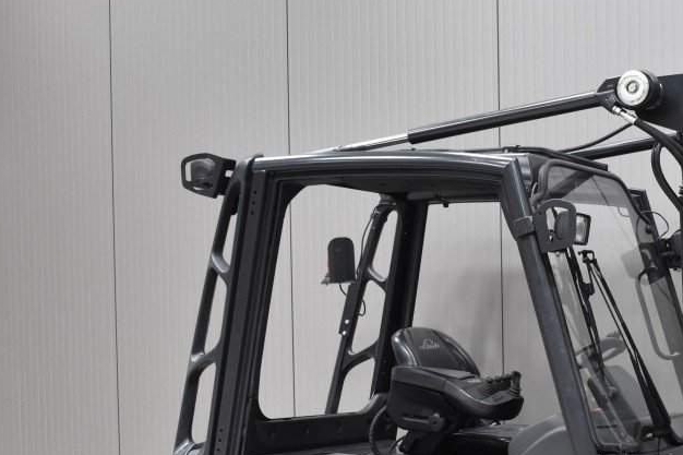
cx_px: 571
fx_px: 1309
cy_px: 424
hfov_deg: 28.5
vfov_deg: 19.3
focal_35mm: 69
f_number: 4.5
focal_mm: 24
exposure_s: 1/40
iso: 1250
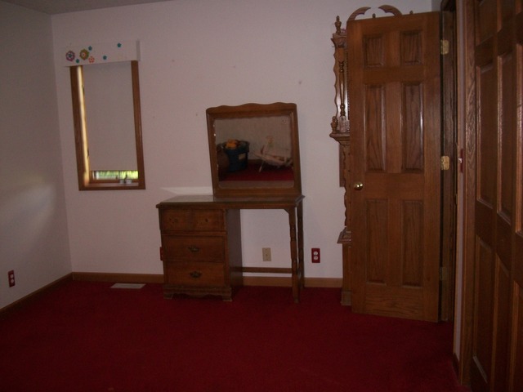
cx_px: 262
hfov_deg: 56.8
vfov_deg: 44.2
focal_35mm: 32
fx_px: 483
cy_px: 196
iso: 100
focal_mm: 5.7
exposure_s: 1/30
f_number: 2.9
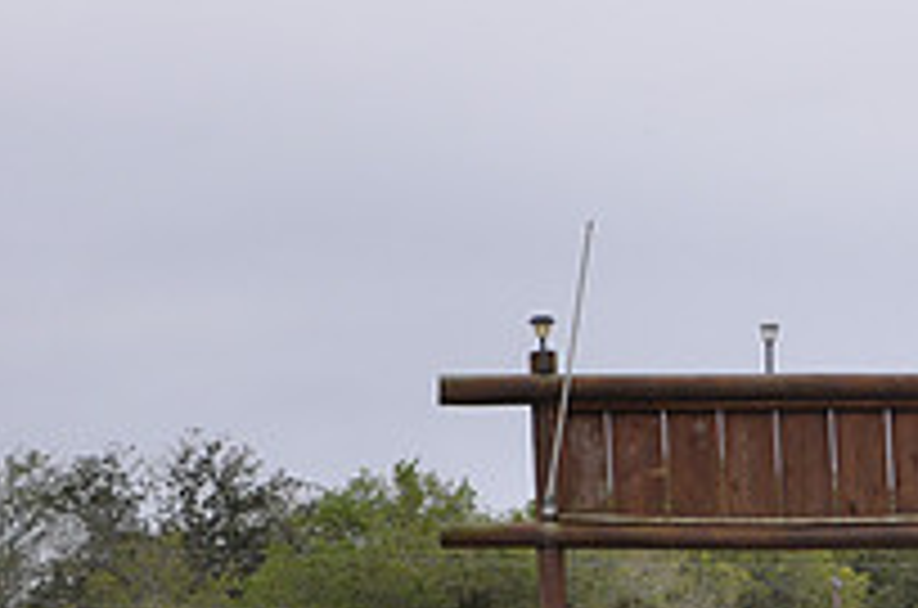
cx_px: 1084
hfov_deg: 11.8
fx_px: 4350
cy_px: 642
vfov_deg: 7.9
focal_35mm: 171
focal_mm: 40
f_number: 4.5
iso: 200
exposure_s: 1/200
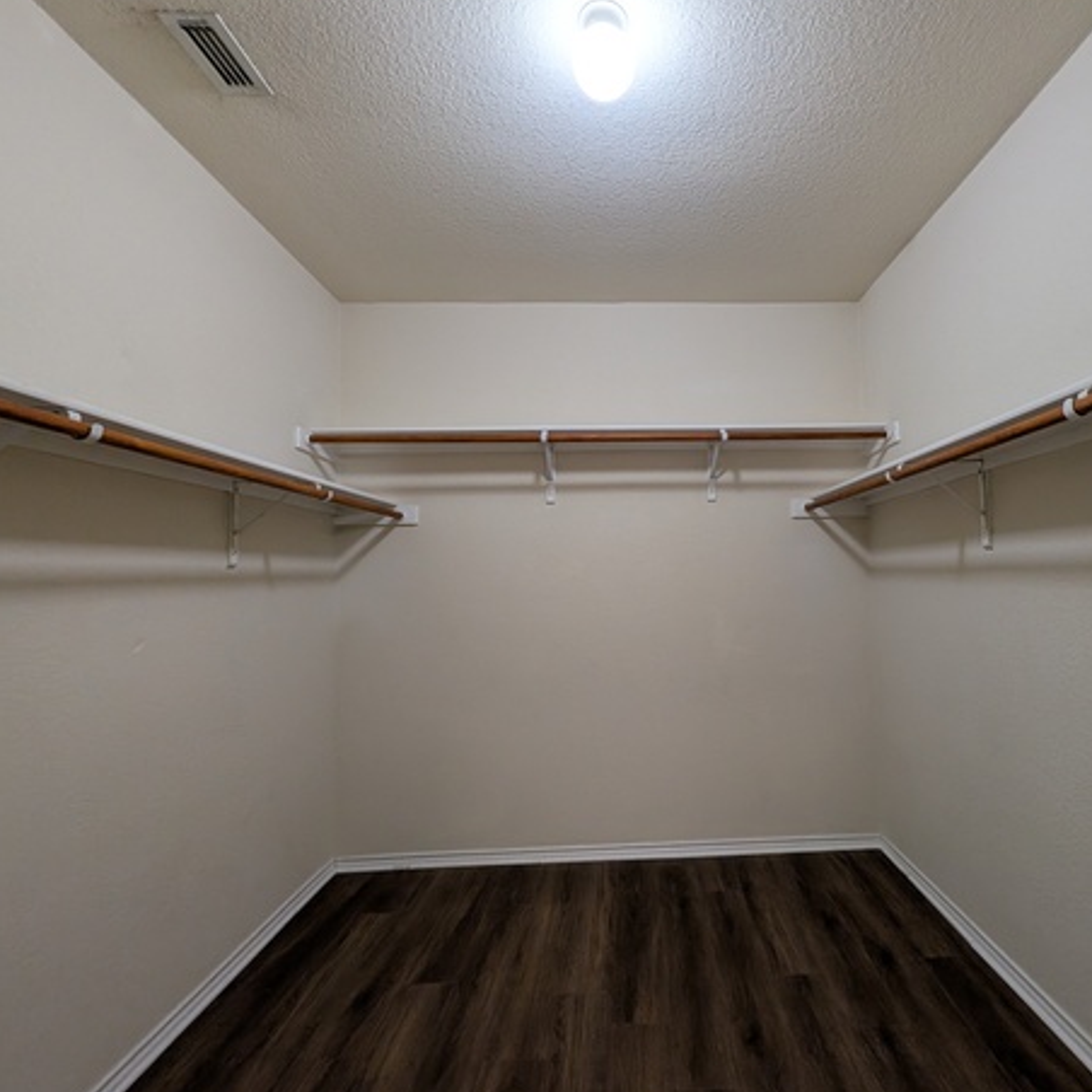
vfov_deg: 91.1
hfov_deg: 90.1
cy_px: 544
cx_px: 647
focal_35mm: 15
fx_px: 535
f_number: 1.7
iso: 86
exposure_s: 1/40
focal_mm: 2.02
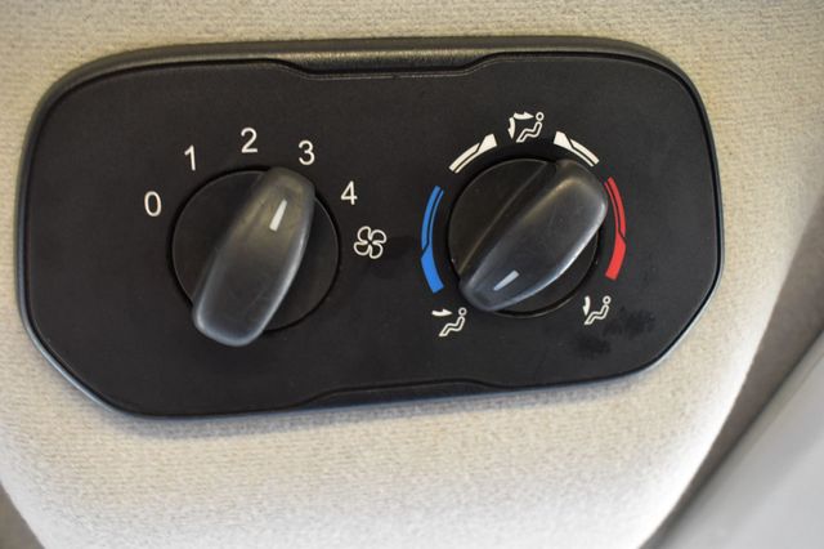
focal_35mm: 36
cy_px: 274
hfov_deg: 53.2
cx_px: 412
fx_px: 824
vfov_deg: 36.8
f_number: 5.6
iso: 1600
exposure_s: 1/15
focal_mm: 24
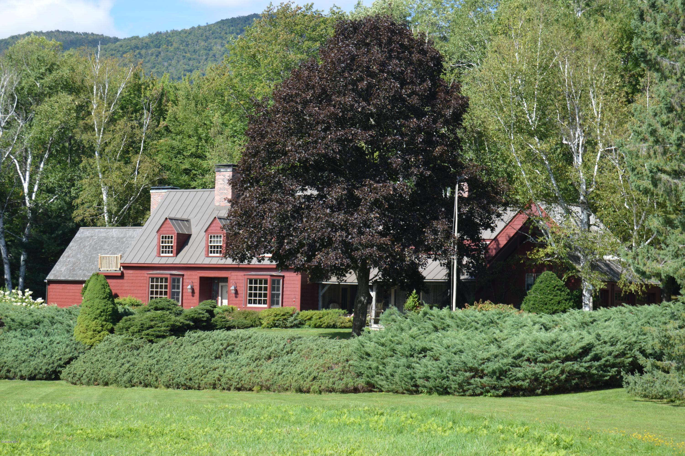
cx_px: 342
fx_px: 1568
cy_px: 228
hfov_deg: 24.6
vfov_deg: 16.5
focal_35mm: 82
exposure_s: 1/160
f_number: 6.3
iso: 100
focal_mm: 55
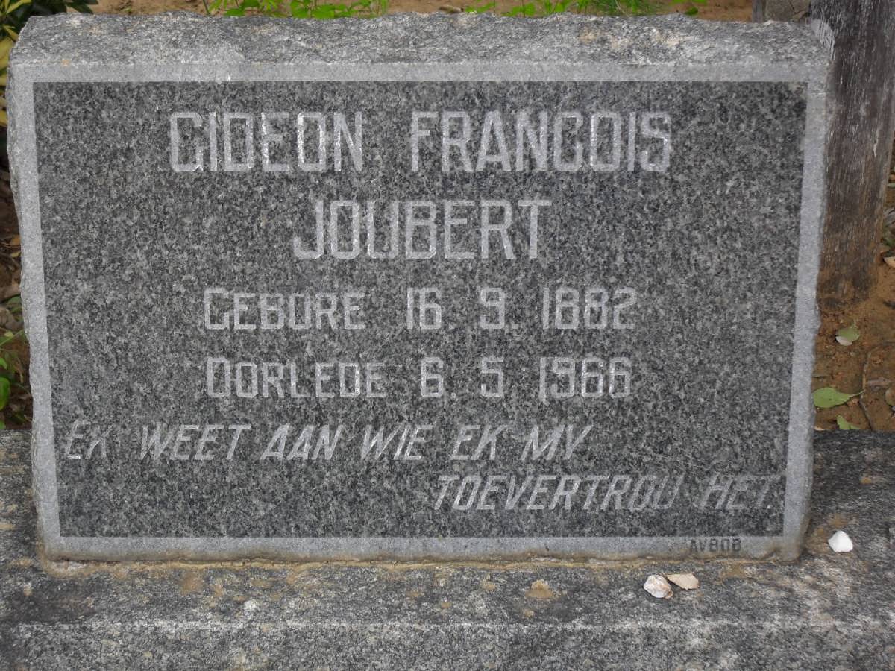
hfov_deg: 22.0
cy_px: 336
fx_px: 2301
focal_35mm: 89
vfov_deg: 16.6
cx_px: 448
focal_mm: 15.7
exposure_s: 1/60
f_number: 5.5
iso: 100
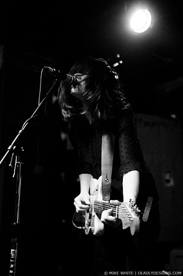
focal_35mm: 45
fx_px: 345
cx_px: 92
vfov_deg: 43.7
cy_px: 138
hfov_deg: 29.7
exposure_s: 1/80
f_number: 1.8
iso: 1600
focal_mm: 30
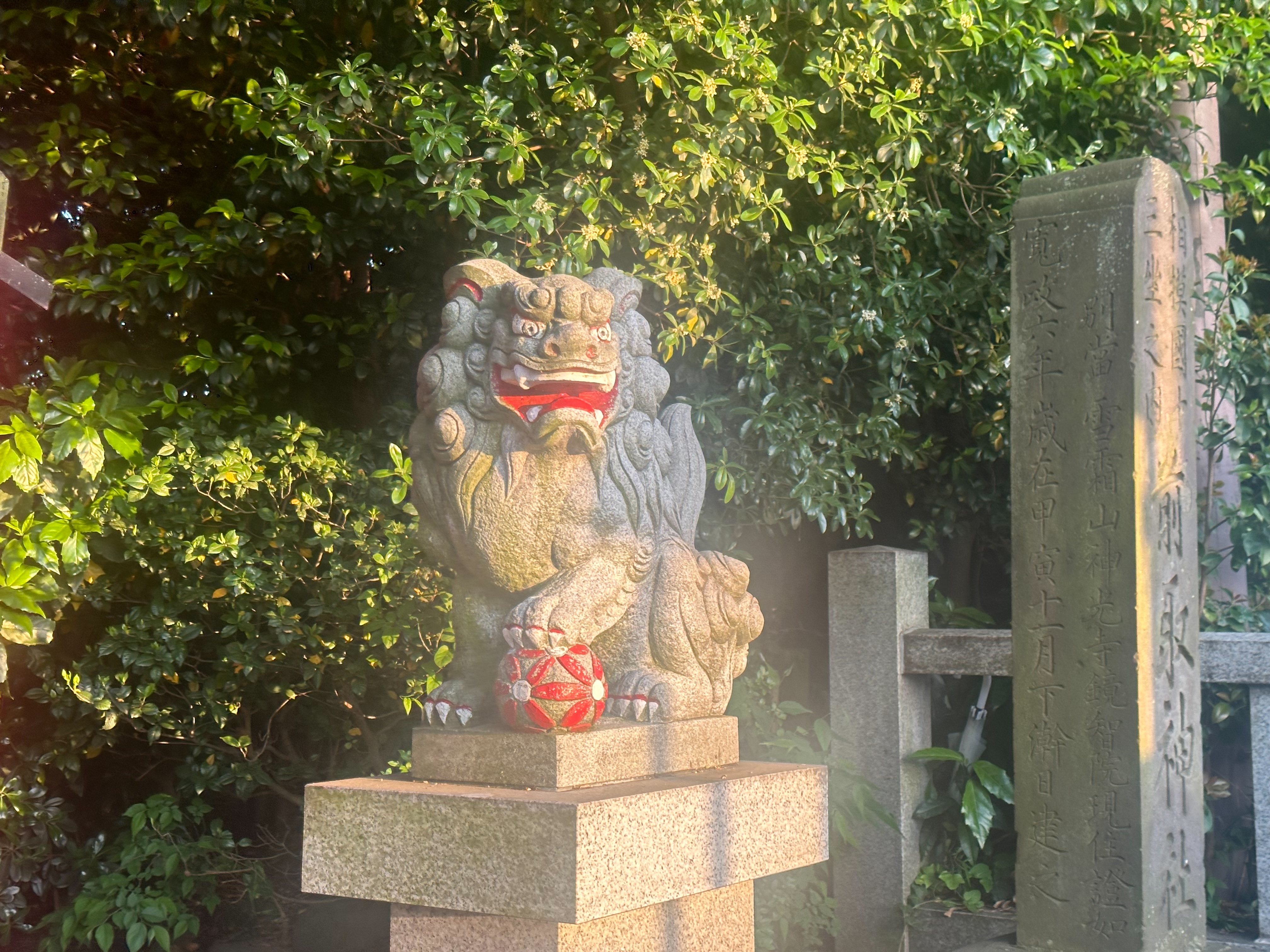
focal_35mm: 48
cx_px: 635
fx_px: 1761
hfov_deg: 39.7
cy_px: 476
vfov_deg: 30.3
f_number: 1.78
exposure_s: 1/172
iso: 64
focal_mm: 6.86
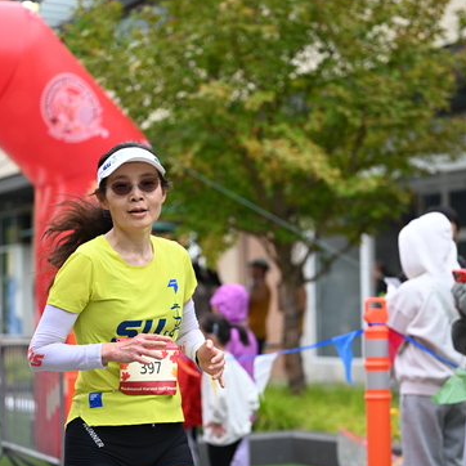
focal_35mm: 93
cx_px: 234
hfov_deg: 18.7
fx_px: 1416
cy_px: 275
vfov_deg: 18.7
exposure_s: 1/1600
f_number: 2.8
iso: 1000
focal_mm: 72
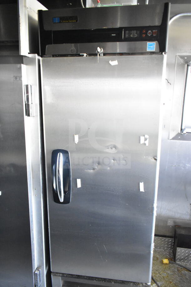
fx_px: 215
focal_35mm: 27
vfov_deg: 67.4
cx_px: 96
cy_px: 144
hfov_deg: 48.0
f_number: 3.5
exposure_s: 1/30
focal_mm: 18
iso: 5600
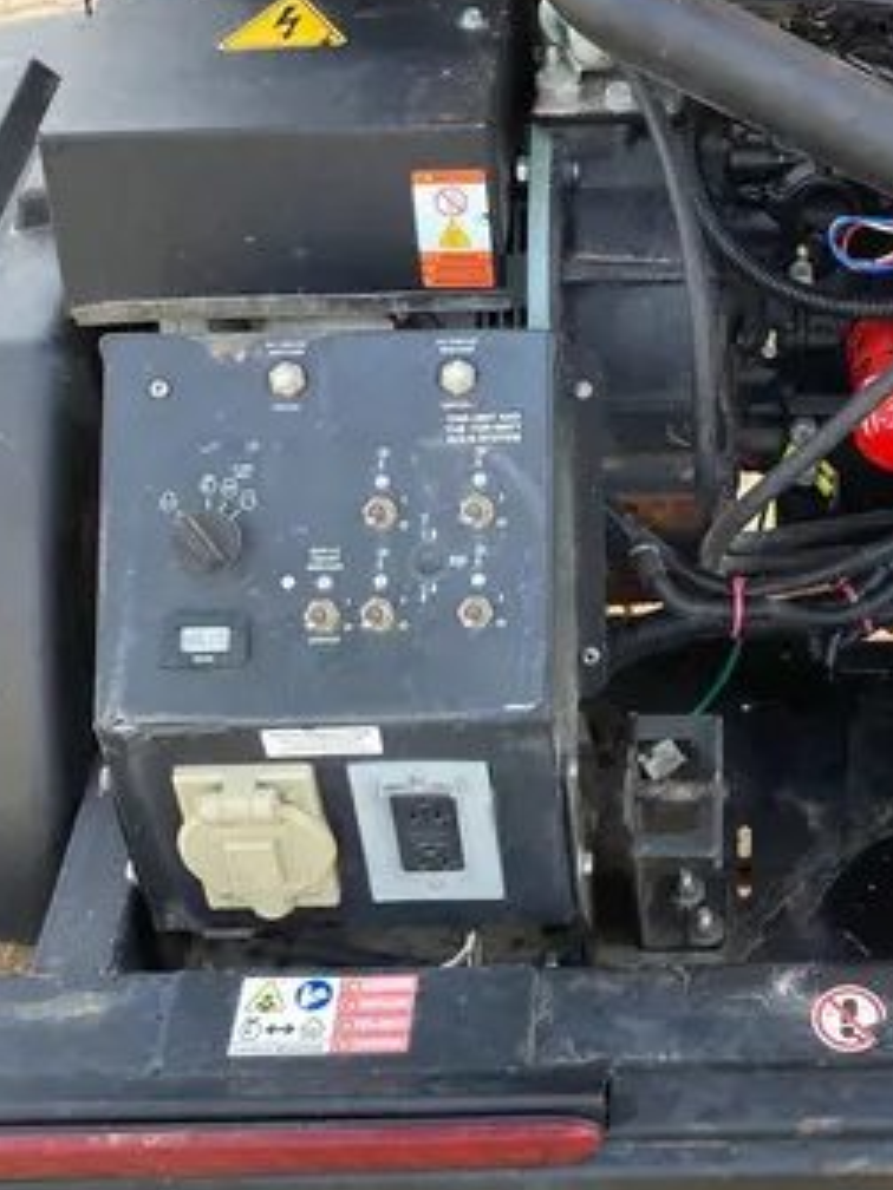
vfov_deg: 31.1
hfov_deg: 23.2
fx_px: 2098
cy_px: 282
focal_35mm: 61
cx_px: 847
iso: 32
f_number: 1.8
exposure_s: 1/121
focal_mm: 3.99
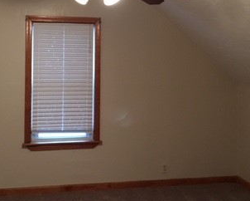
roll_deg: -1.3
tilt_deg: -3.3
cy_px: 58
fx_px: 444
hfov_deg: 31.4
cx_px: 118
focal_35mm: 60
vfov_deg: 25.2
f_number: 2.2
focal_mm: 4.15
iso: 200
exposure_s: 1/20
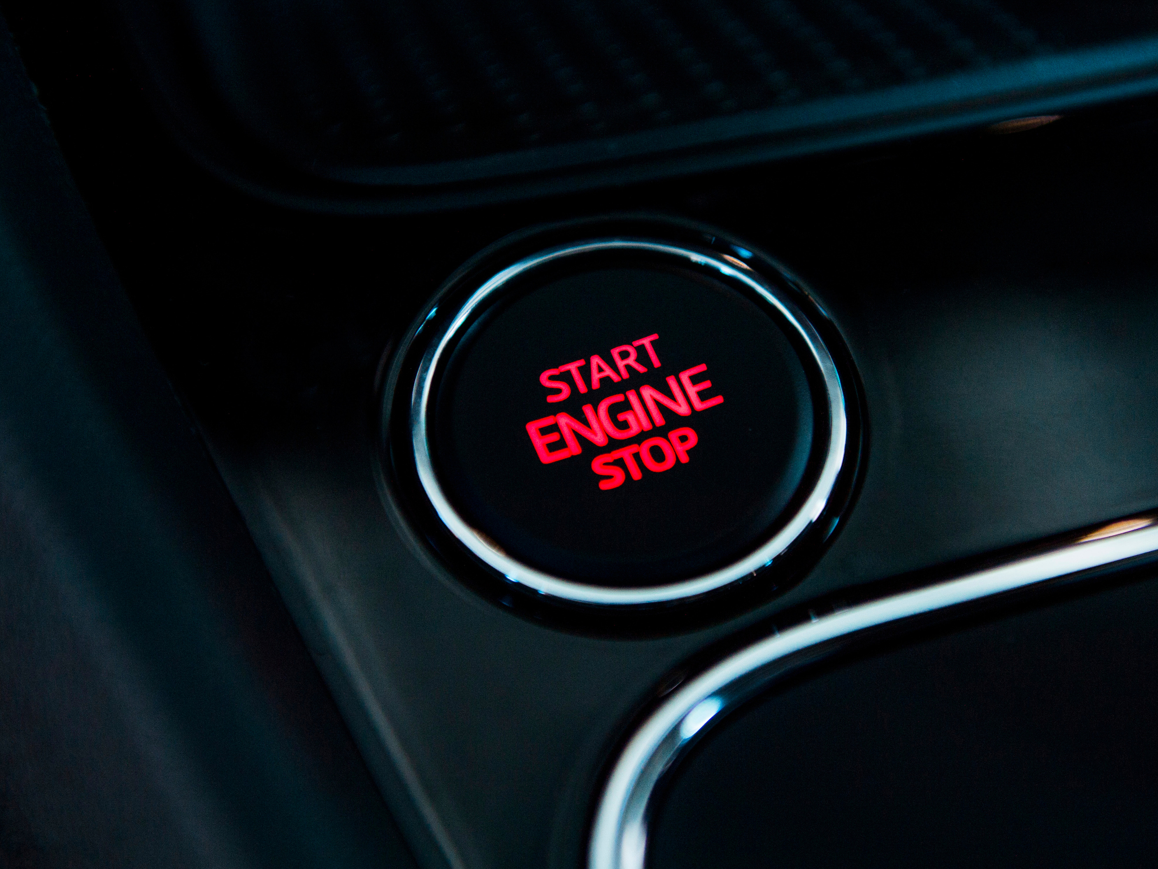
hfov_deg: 19.3
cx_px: 653
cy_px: 353
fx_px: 3412
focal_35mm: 102
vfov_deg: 14.5
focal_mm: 70
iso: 1250
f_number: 4
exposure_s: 1/125
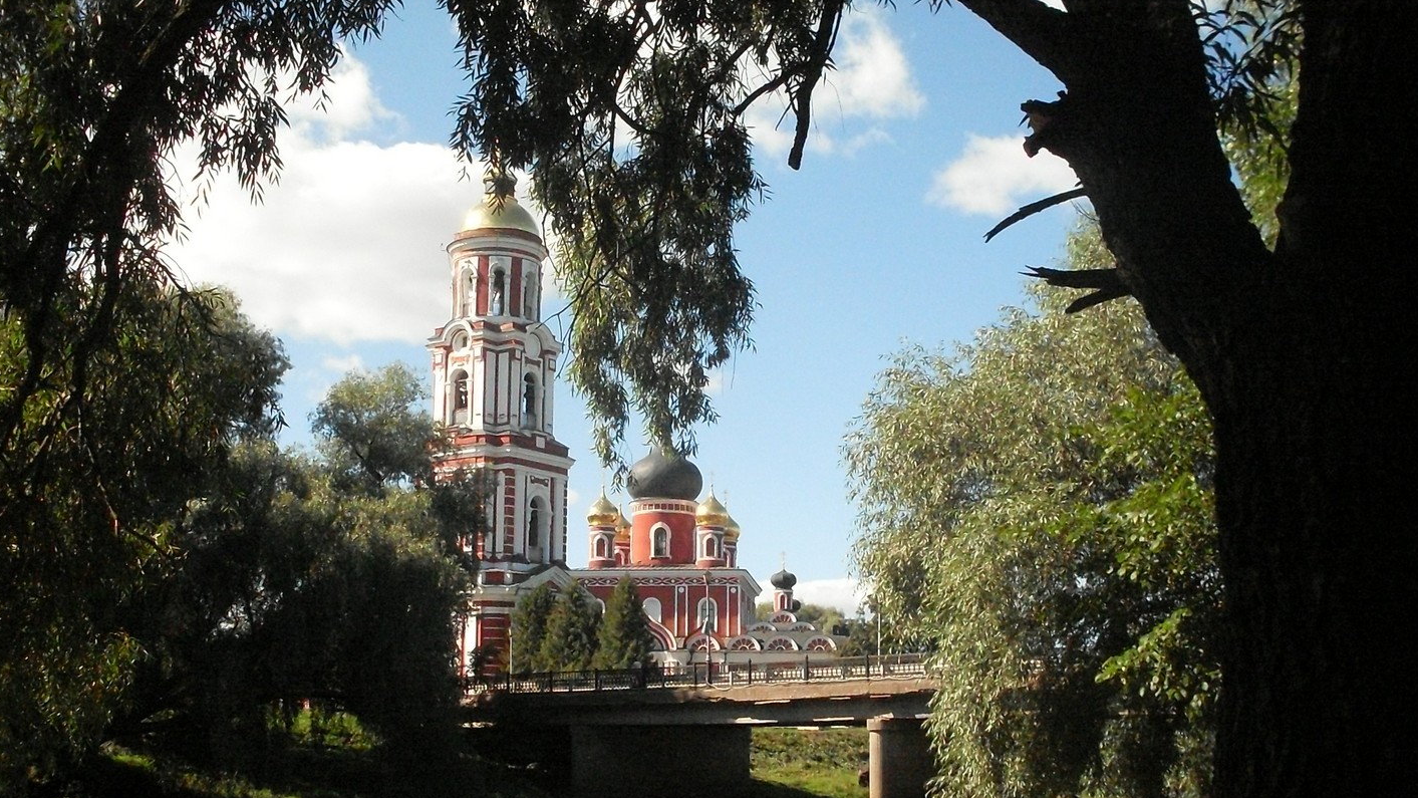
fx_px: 1579
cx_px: 713
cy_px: 530
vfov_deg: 28.2
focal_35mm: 42
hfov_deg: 48.4
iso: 400
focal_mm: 6.3
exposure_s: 1/750
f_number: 8.4
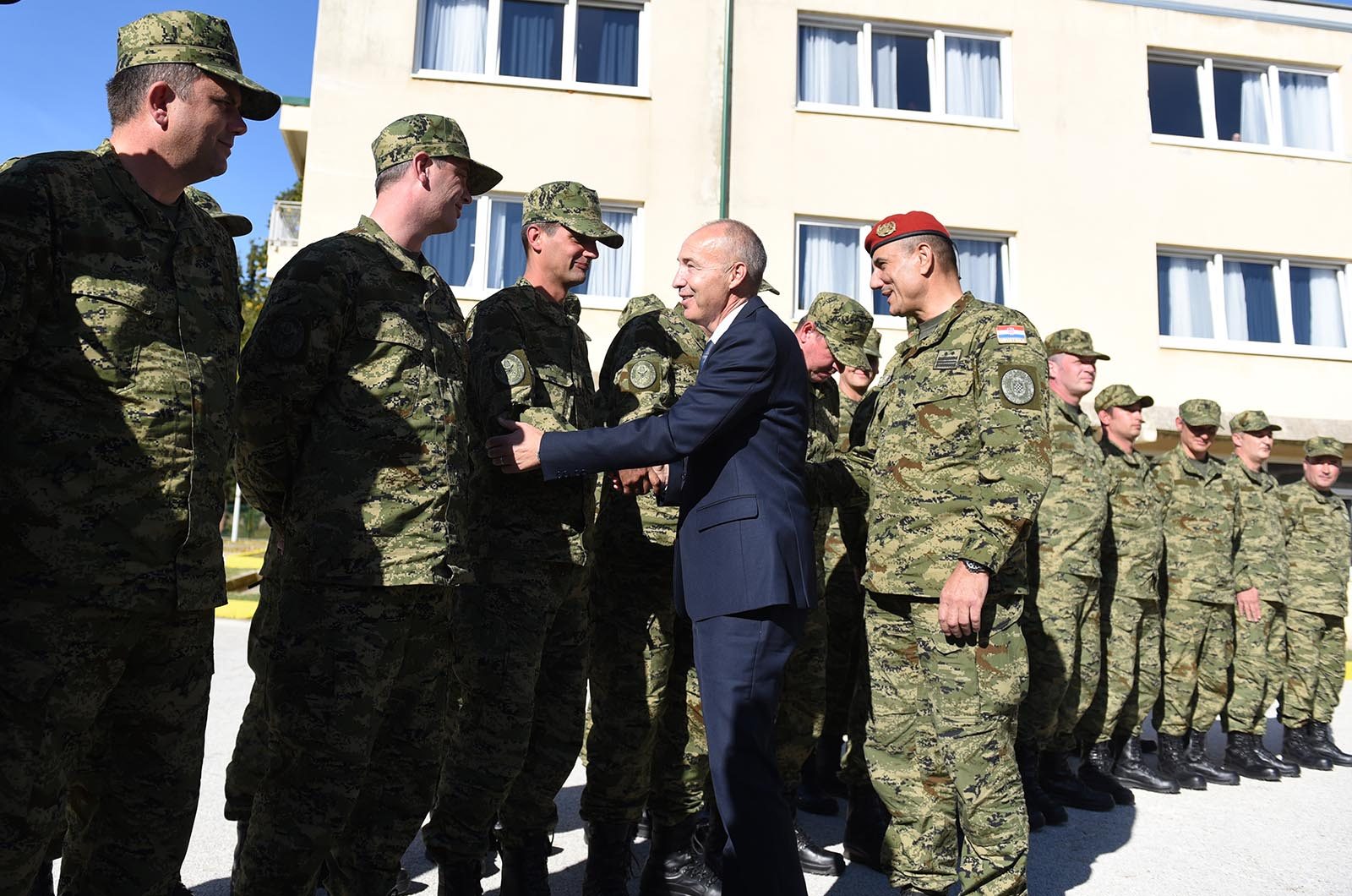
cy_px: 448
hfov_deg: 73.8
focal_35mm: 24
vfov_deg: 52.9
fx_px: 900
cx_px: 676
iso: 200
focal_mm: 24
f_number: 2.8
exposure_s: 1/2000
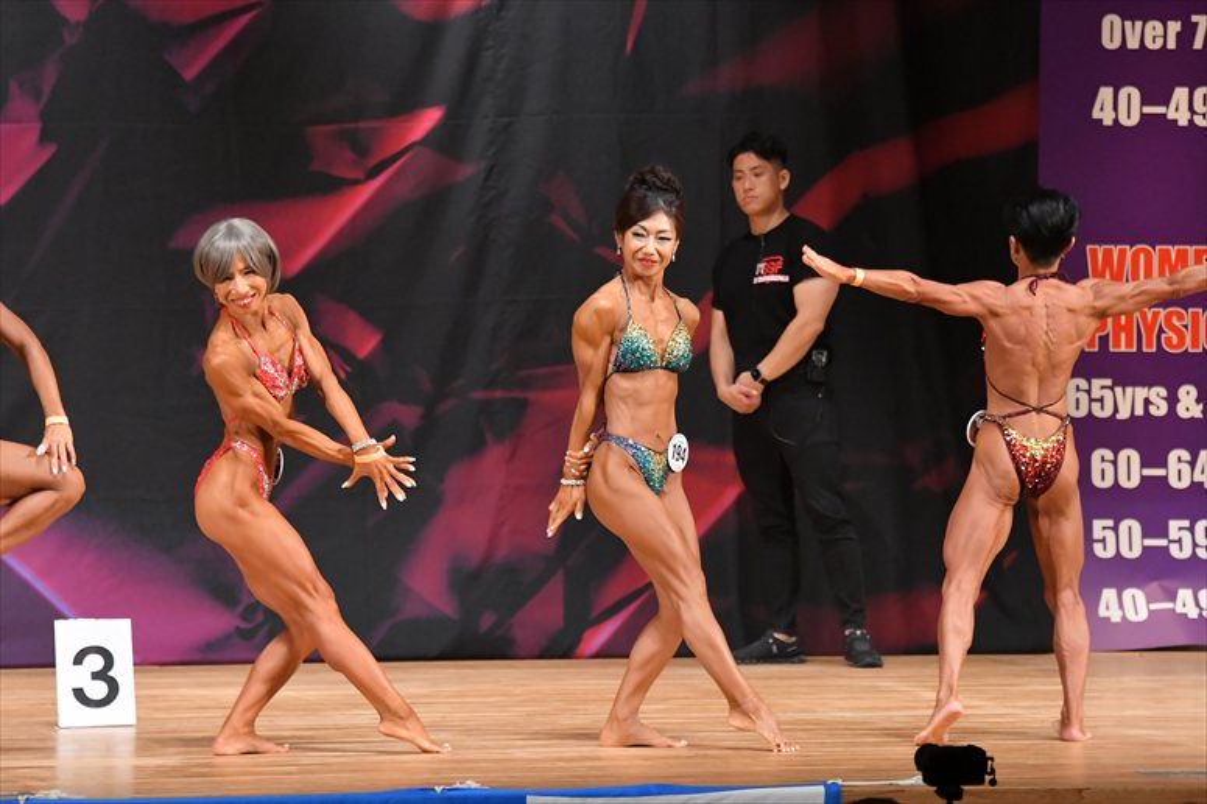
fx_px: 8546
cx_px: 604
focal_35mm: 255
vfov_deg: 5.4
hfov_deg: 8.1
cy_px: 402
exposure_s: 1/400
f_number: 5.6
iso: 6400
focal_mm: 170
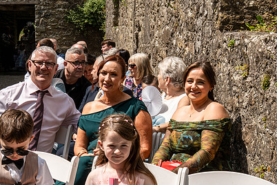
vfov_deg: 18.2
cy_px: 109
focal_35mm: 75
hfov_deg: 26.9
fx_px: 577
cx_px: 106
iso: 200
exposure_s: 1/400
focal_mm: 35
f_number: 11
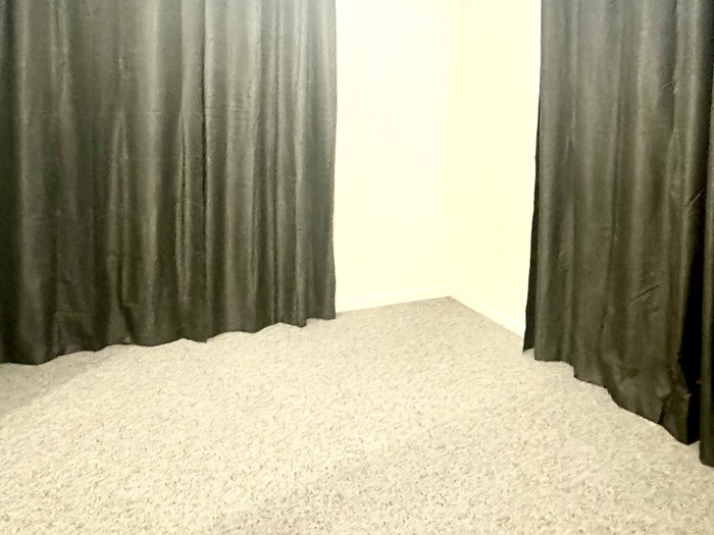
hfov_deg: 59.9
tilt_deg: -1.8
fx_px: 619
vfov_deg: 44.9
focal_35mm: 30
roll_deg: -1.3
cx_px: 385
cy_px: 121
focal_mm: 2.22
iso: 1000
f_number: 2.2
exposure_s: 1/50
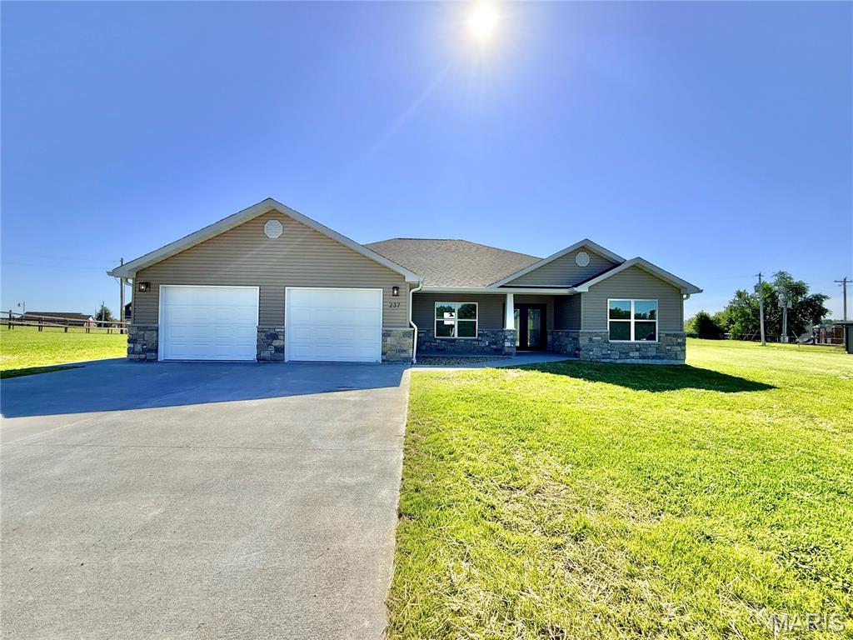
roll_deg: -0.4
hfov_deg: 102.1
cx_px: 426
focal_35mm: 14
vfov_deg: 85.7
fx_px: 345
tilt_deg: +1.6
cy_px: 320
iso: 50
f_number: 2.2
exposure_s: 1/2611
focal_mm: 2.22
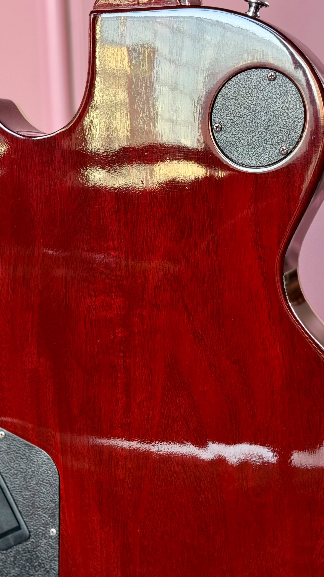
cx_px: 135
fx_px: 1039
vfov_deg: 30.9
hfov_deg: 17.7
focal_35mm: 68
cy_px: 340
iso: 200
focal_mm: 6.76
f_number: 1.78
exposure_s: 1/50
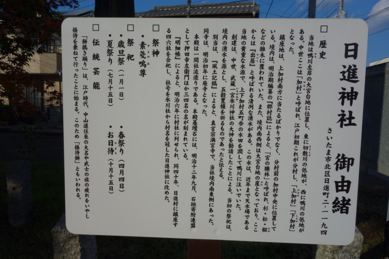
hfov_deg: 65.5
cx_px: 194
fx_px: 302
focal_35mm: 28
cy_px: 130
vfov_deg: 46.4
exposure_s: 1/800
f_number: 7.1
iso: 125
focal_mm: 10.4
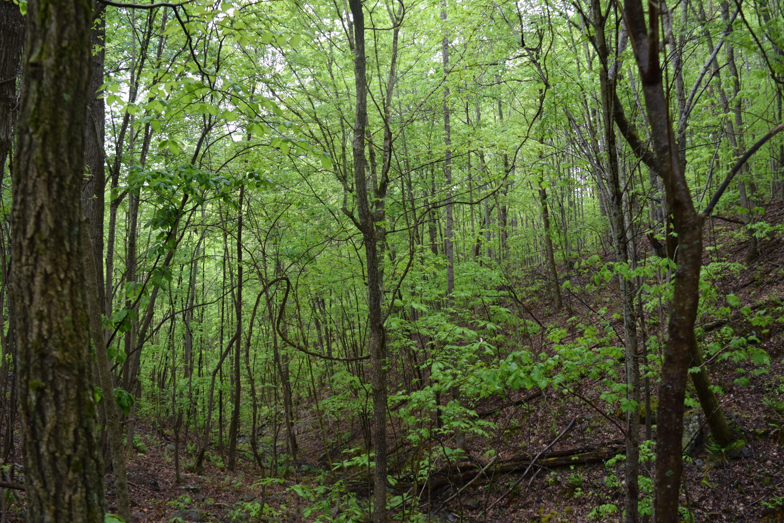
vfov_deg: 42.3
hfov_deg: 60.3
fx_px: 675
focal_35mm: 31
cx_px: 381
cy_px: 254
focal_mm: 20
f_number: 5.6
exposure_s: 1/125
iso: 400
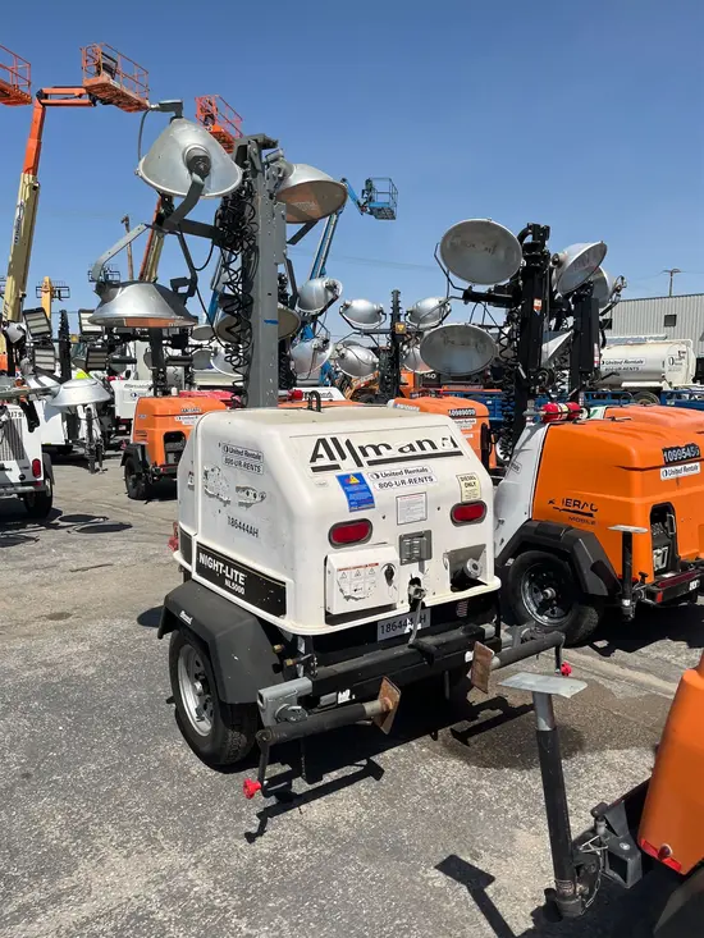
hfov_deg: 53.1
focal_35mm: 26
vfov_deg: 67.3
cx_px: 352
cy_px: 469
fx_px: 705
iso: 50
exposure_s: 1/6173
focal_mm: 5.1
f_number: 1.6
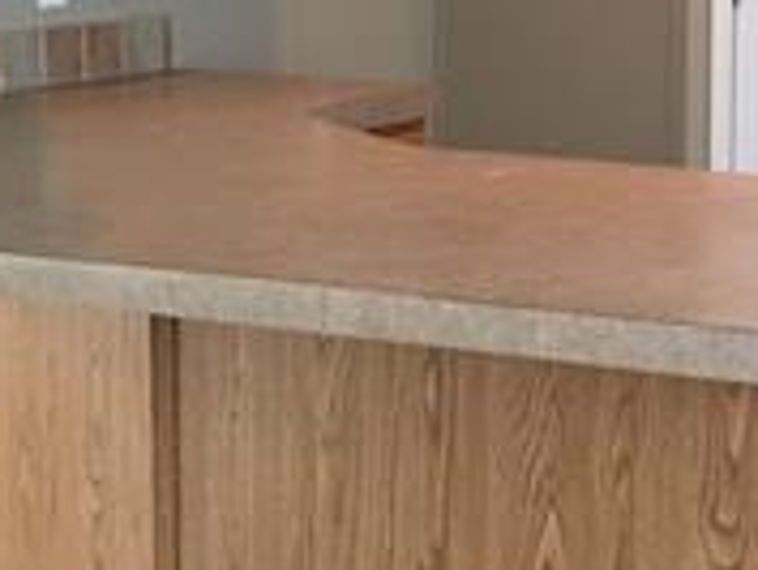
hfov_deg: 17.8
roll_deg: -1.0
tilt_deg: -6.2
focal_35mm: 105
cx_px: 904
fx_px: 2301
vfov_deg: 14.0
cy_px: 69
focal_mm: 4.15
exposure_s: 1/30
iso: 125
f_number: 2.2
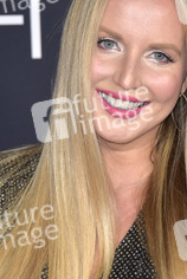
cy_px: 174
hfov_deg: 5.4
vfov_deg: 8.1
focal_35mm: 254
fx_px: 1973
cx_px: 127
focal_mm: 150
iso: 640
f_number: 6.3
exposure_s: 1/200
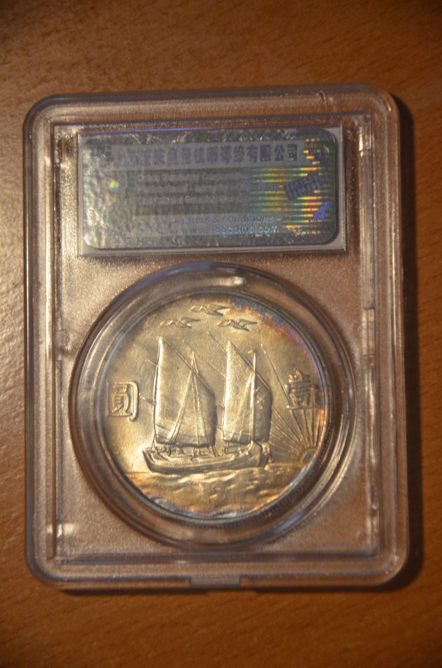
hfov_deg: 8.7
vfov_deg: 13.1
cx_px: 221
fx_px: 2915
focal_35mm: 158
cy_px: 334
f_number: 5.6
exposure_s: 1/30
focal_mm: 105
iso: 800
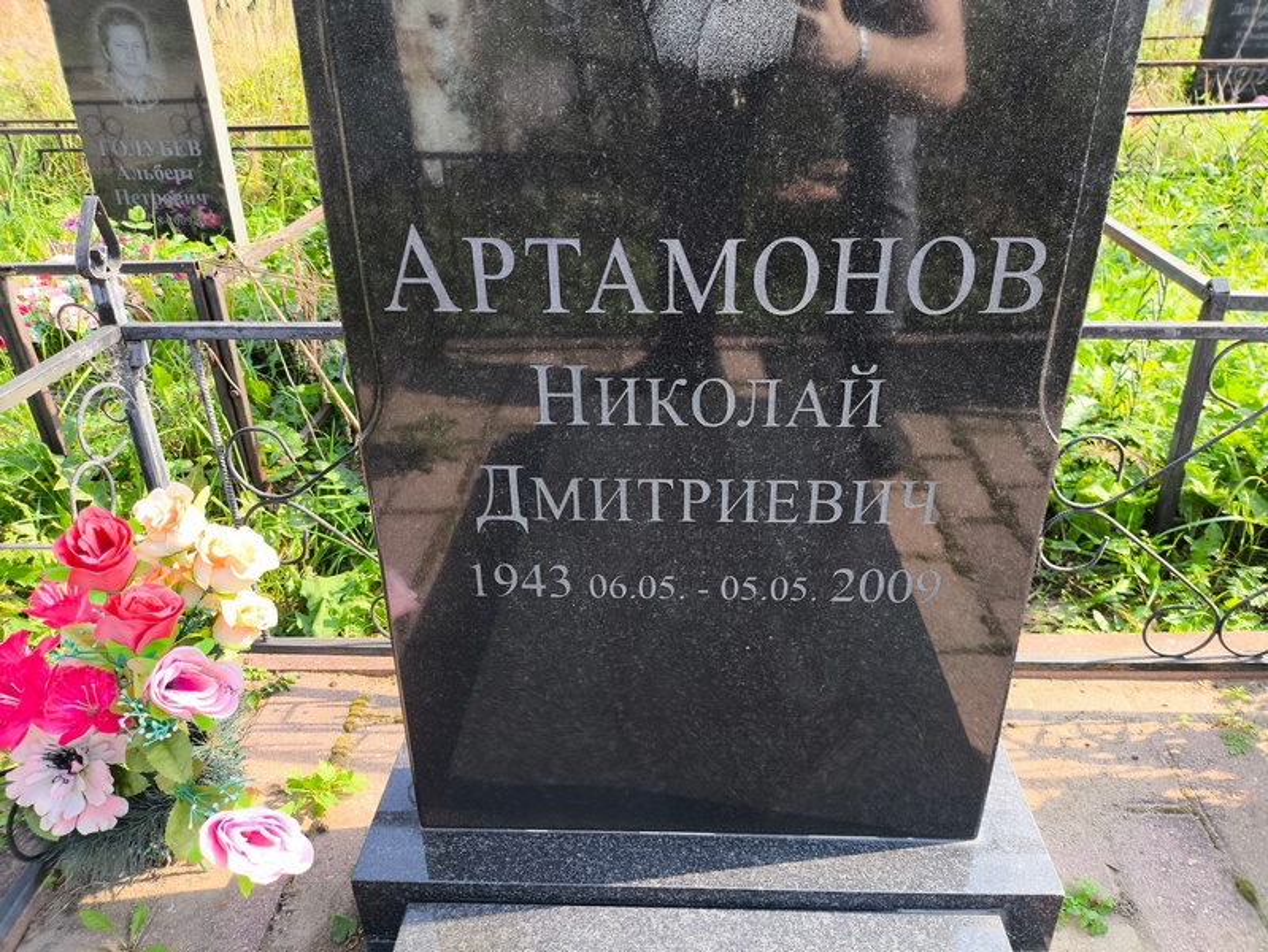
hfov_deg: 69.4
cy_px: 476
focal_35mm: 25
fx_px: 916
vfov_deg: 54.9
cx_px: 634
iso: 50
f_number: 1.7
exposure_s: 1/351
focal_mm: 4.71
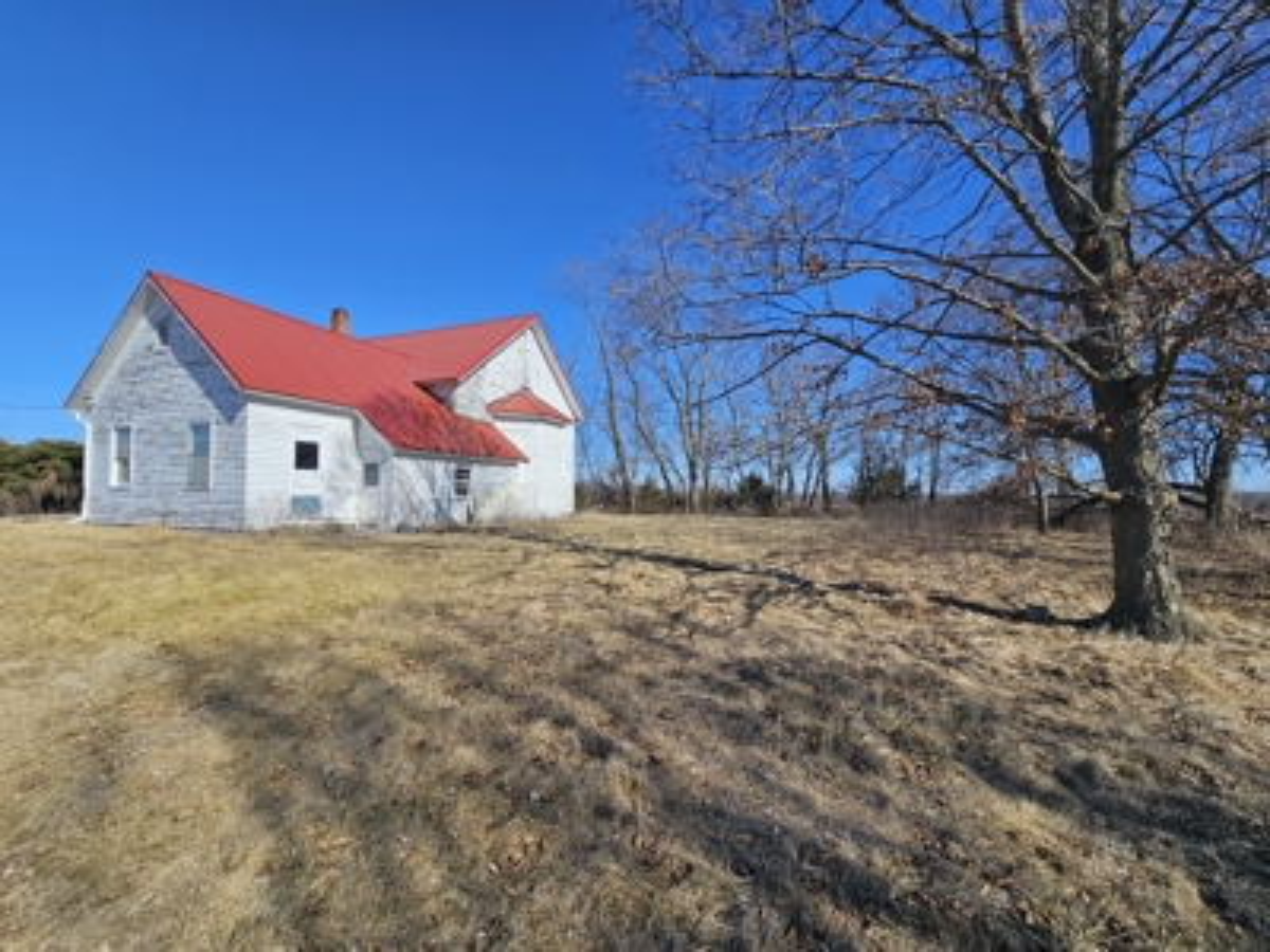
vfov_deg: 89.9
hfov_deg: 106.2
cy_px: 476
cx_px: 635
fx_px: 477
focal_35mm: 13
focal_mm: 2.2
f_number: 2.2
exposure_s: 1/2866
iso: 50
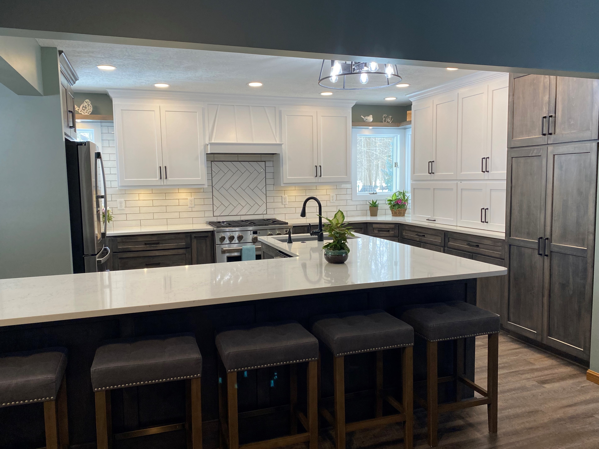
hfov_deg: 67.3
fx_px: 450
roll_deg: +2.4
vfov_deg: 53.1
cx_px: 300
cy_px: 224
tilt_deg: -5.9
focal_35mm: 26
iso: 125
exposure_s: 1/120
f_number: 1.8
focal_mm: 4.25
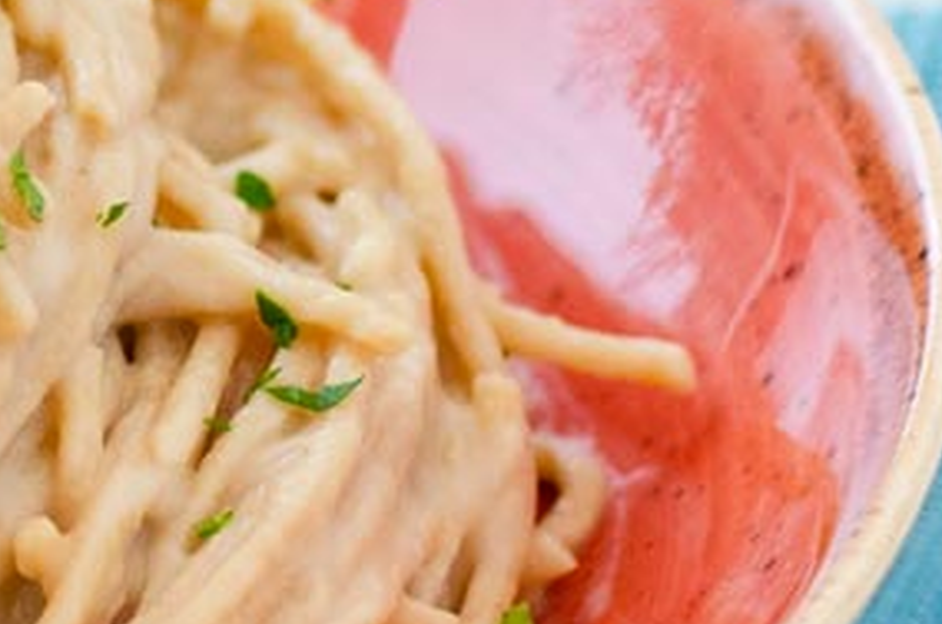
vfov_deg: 3.6
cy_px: 211
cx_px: -355
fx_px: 9921
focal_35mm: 380
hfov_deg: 5.4
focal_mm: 60
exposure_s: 1/40
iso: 800
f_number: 3.2
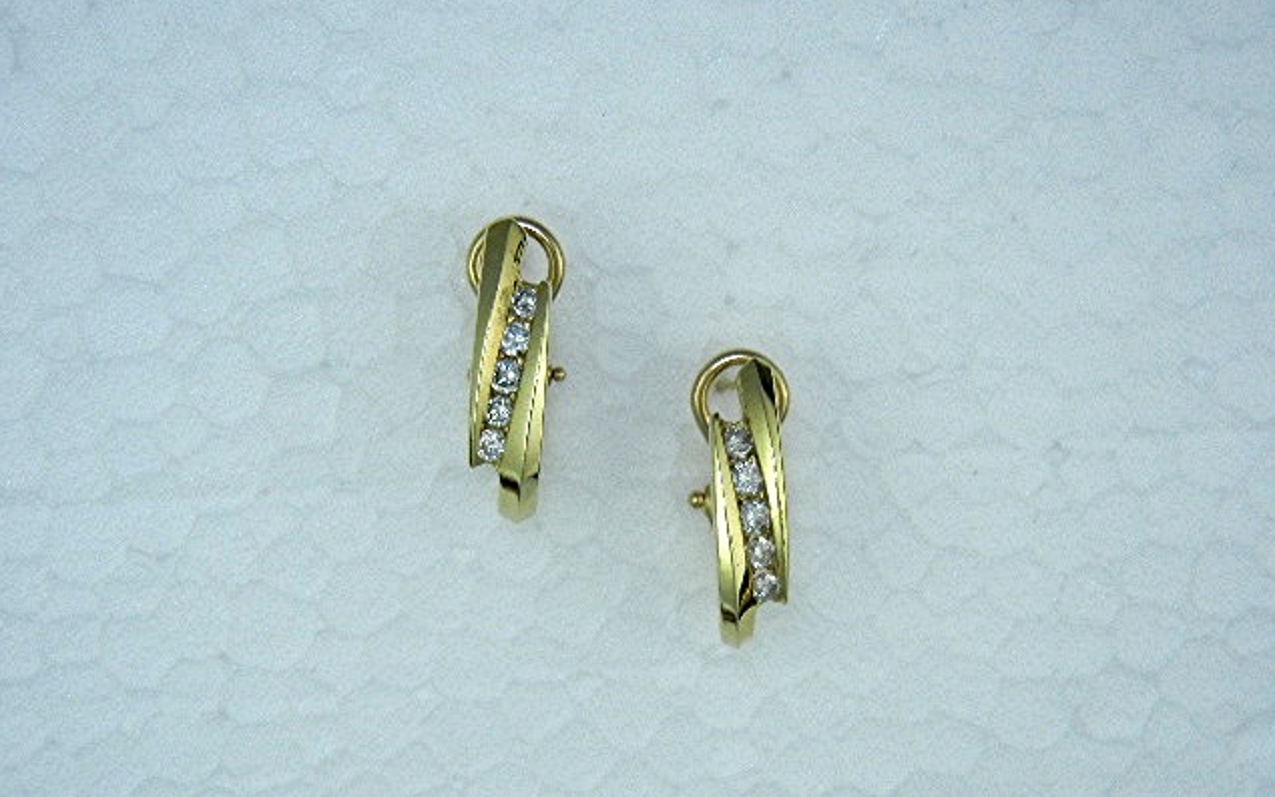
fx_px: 3788
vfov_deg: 12.0
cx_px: 641
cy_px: 438
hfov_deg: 19.1
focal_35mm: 109
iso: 165
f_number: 4.5
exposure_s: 1/30
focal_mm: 18.3
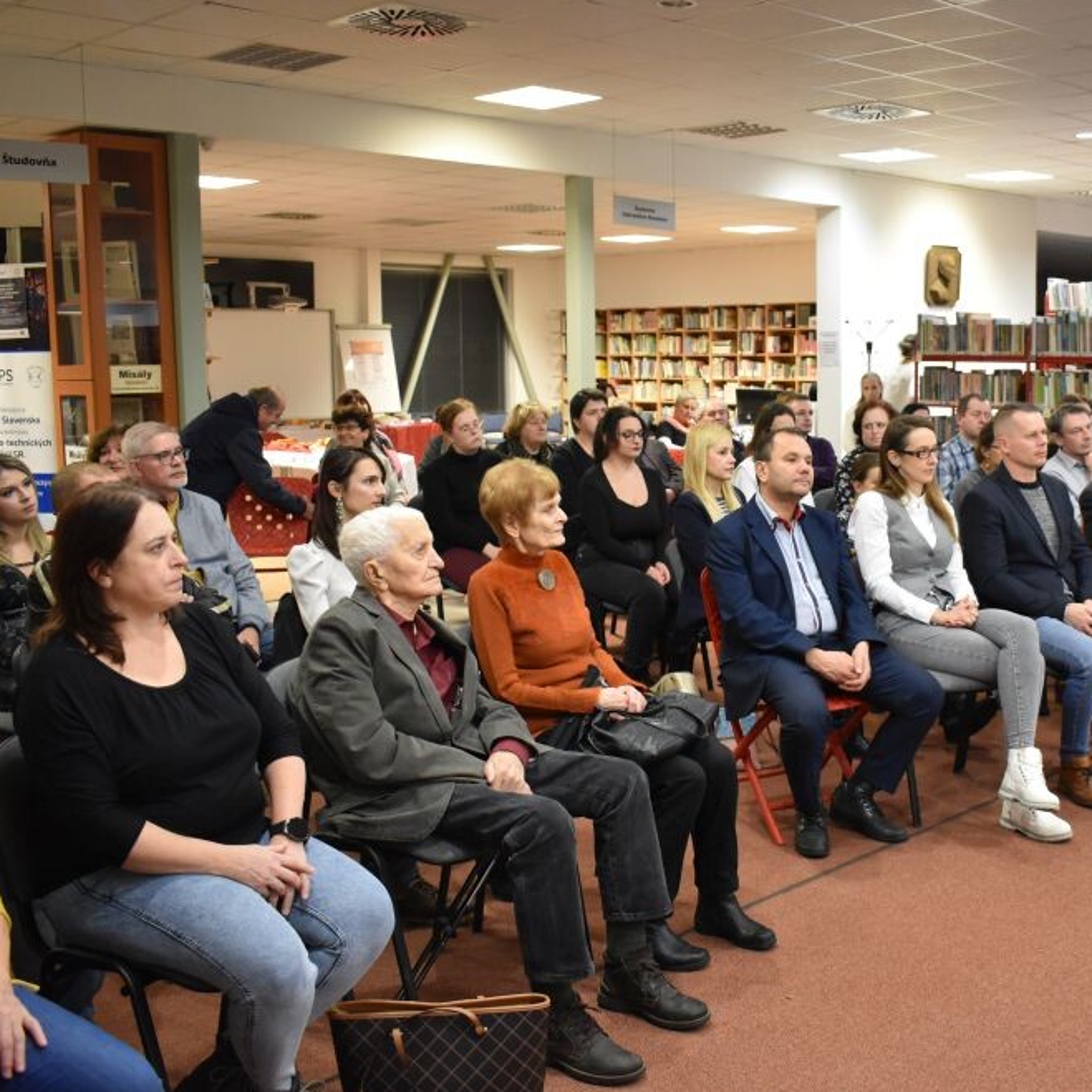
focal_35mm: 41
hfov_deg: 40.3
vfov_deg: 41.3
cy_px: 546
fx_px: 1451
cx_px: 789
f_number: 4
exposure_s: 1/30
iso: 1800
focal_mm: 21
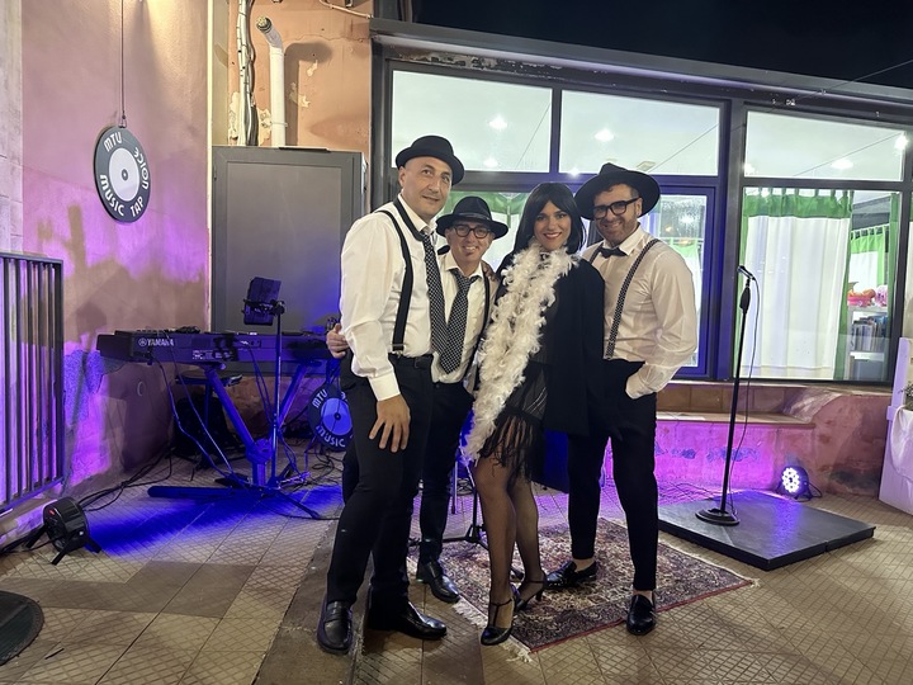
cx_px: 456
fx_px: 633
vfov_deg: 56.8
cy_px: 342
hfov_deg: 71.6
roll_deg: -1.1
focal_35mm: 24
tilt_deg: -4.3
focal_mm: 6.86
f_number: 1.78
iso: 800
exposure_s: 1/50
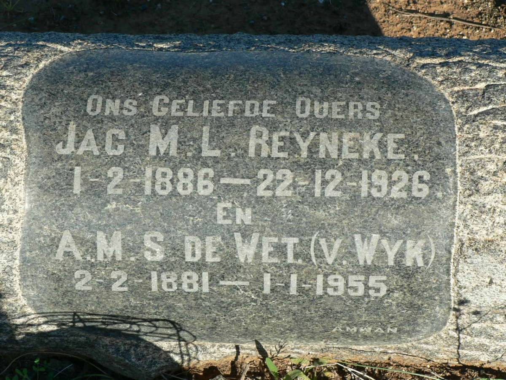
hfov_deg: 17.6
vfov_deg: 13.2
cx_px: 253
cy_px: 190
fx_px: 1637
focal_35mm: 112
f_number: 4.5
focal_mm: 18.6
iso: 100
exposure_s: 1/400
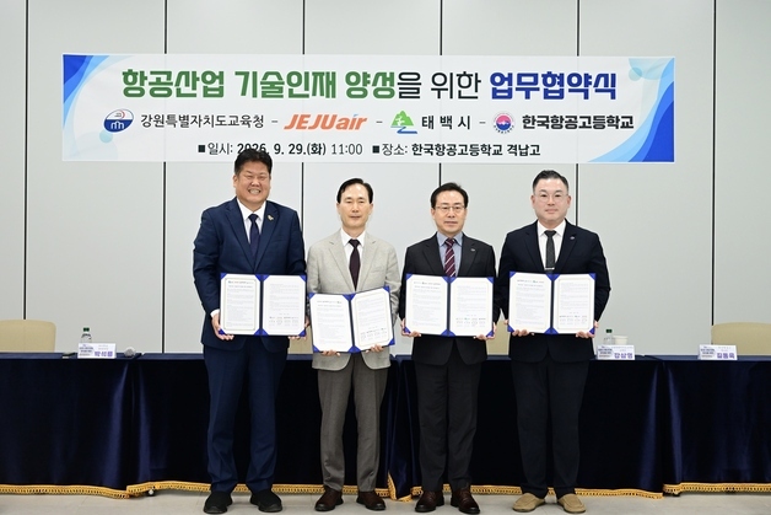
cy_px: 258
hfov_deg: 36.9
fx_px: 1157
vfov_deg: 25.1
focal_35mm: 54
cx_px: 386
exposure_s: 1/80
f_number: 4
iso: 640
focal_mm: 54
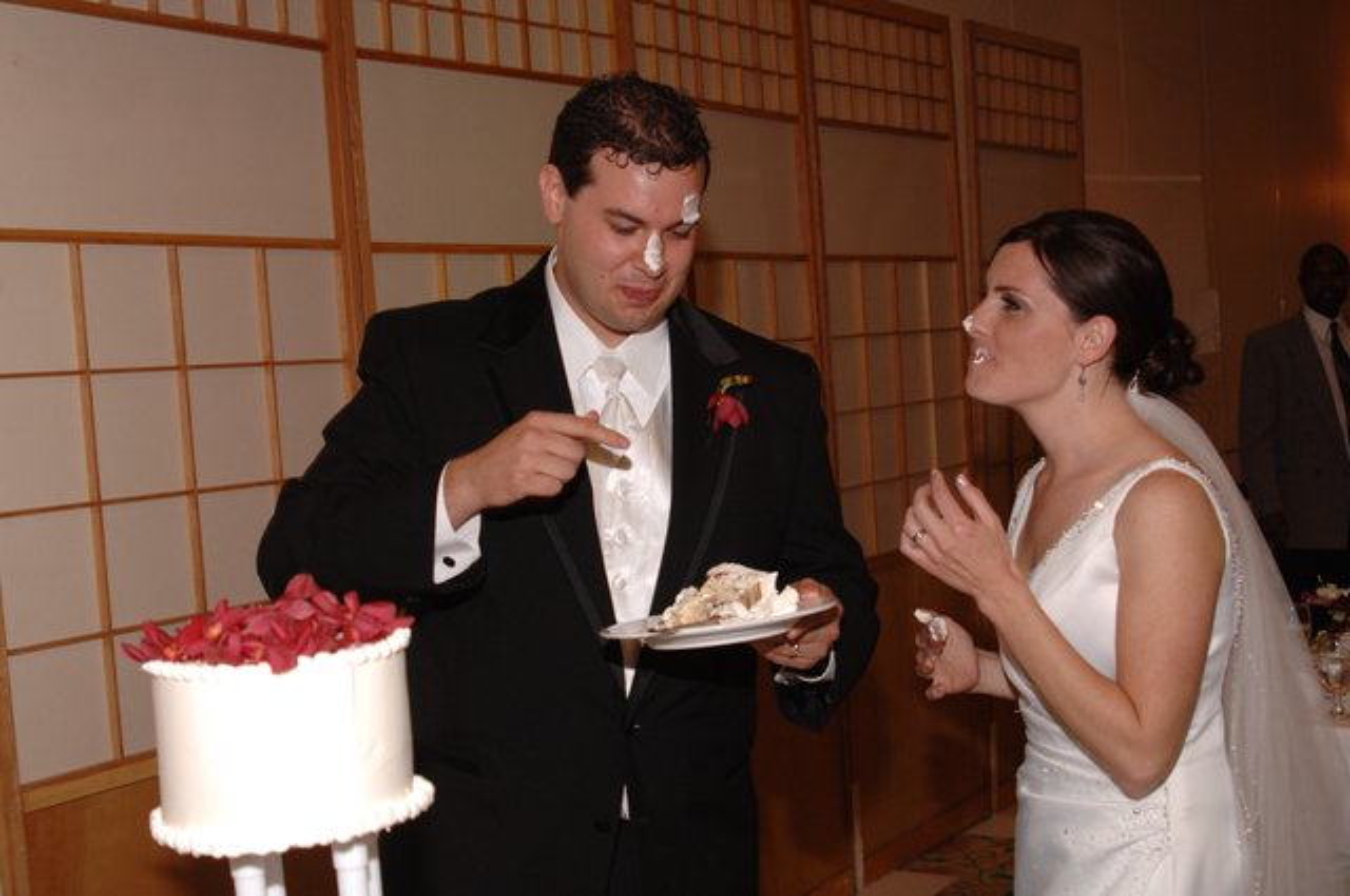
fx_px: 1798
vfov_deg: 28.0
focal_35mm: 48
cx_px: 675
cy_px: 448
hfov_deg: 41.2
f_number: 5.6
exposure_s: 1/50
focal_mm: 32
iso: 400
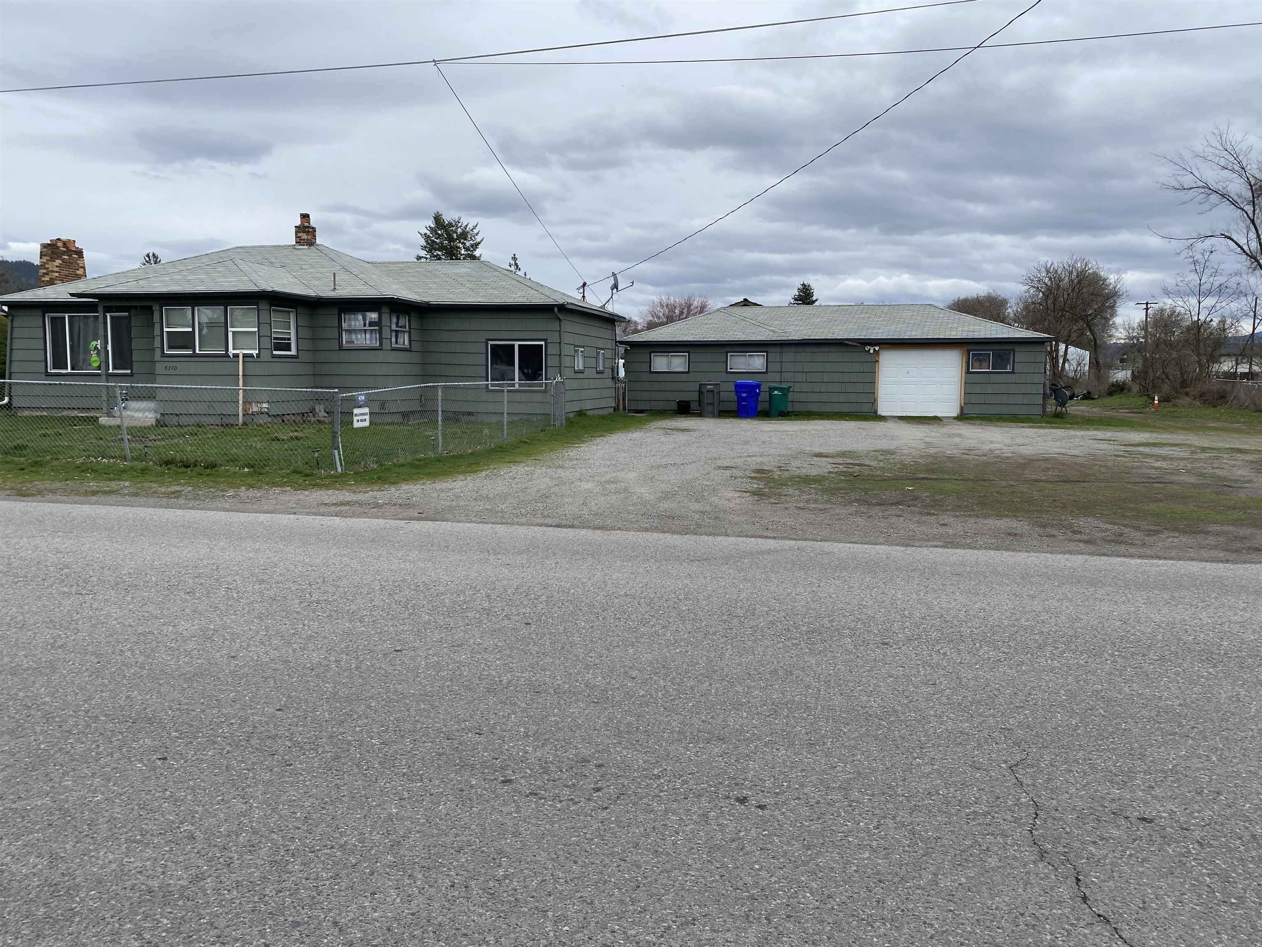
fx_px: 948
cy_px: 474
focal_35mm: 26
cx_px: 631
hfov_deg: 67.3
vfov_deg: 53.1
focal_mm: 4.25
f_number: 1.8
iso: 32
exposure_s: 1/2315
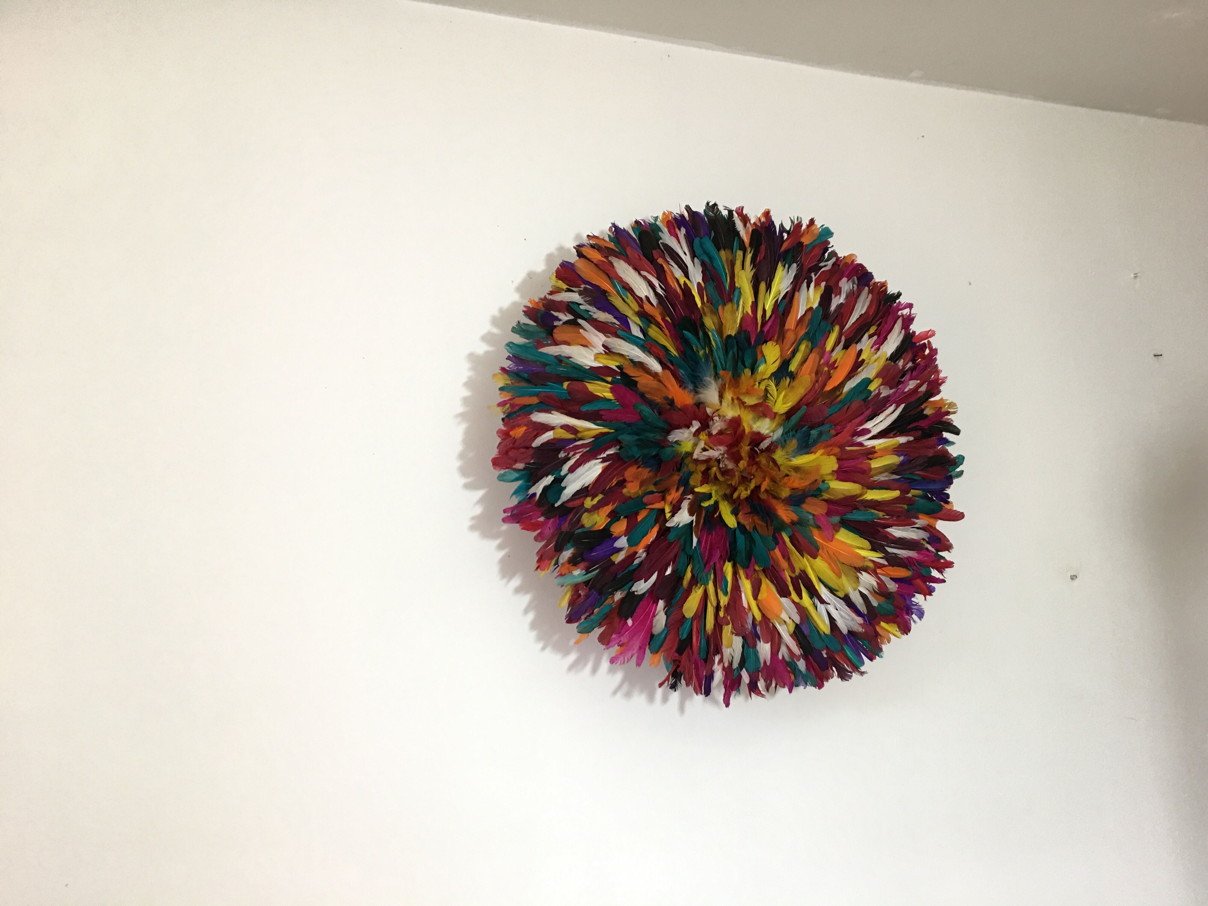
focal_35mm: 29
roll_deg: +2.2
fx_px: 1012
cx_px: 604
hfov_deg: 61.7
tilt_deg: +10.1
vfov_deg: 48.2
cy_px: 453
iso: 64
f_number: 2.2
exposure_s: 1/17
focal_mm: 4.15
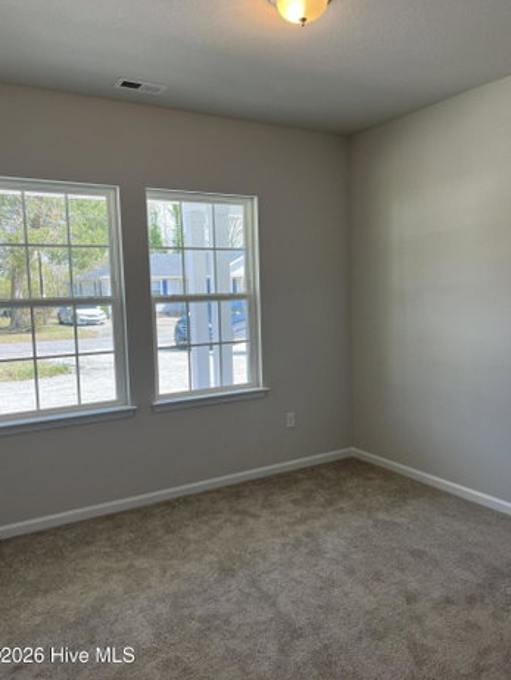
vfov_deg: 65.3
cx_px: 249
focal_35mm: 27
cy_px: 334
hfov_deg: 51.4
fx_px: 531
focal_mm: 5.1
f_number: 1.6
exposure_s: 1/161
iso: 50
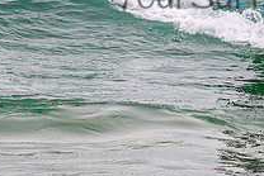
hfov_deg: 0.9
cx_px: 248
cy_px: -21
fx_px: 16401
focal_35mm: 2235
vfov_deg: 0.6
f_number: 11
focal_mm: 800
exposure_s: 1/2000
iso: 1100
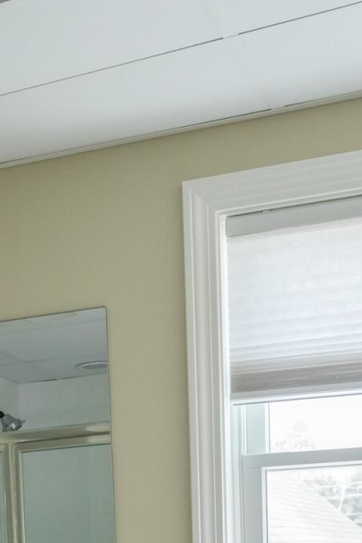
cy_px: 793
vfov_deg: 23.4
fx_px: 1070
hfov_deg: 18.7
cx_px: 1
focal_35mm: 71
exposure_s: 1/200
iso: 1000
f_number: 6.3
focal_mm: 24
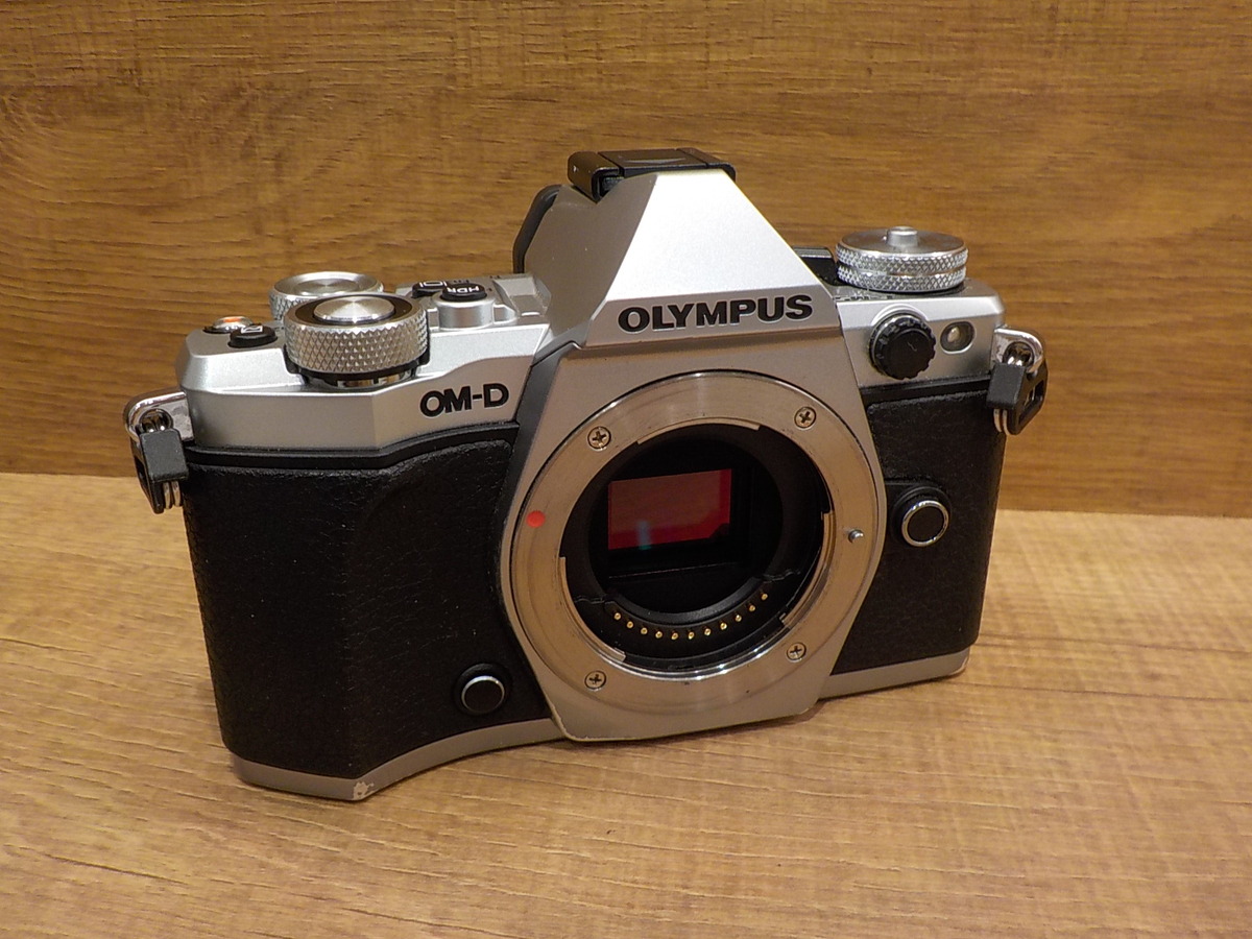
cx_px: 626
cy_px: 470
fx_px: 1085
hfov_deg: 60.0
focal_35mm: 30
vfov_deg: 46.8
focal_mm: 4.1
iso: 125
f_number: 3.3
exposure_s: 1/60
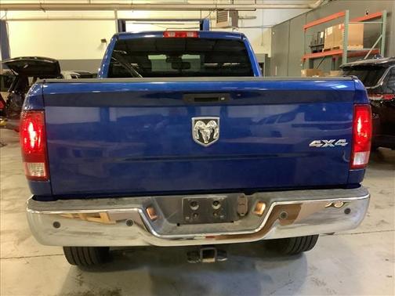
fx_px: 354
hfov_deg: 58.4
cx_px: 198
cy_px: 148
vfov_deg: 45.4
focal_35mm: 31
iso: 800
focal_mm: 3.3
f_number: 2.4
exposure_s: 1/30
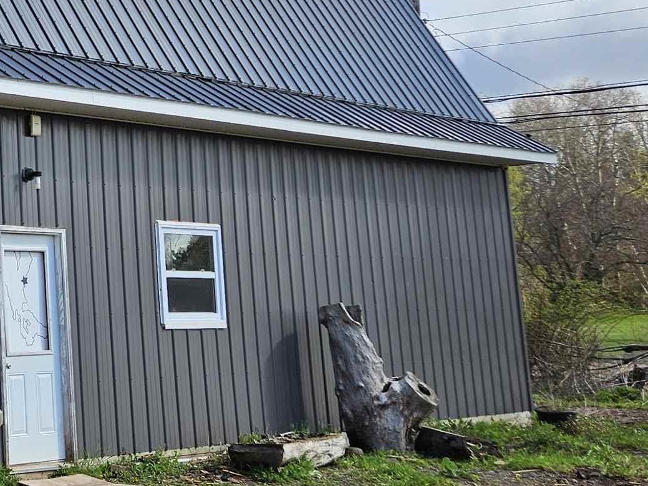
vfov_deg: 21.5
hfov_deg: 25.0
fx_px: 1273
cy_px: 142
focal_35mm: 68
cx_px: -178
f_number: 1.8
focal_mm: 5.4
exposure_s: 1/1854
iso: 25
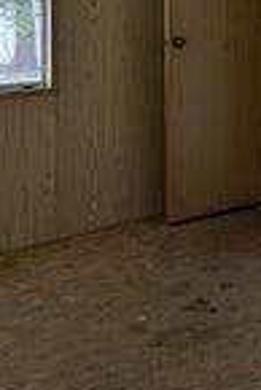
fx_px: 597
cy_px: 19
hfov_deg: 21.8
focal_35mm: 55
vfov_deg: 33.7
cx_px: 355
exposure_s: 1/40.9
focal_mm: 2.02
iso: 59
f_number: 1.7
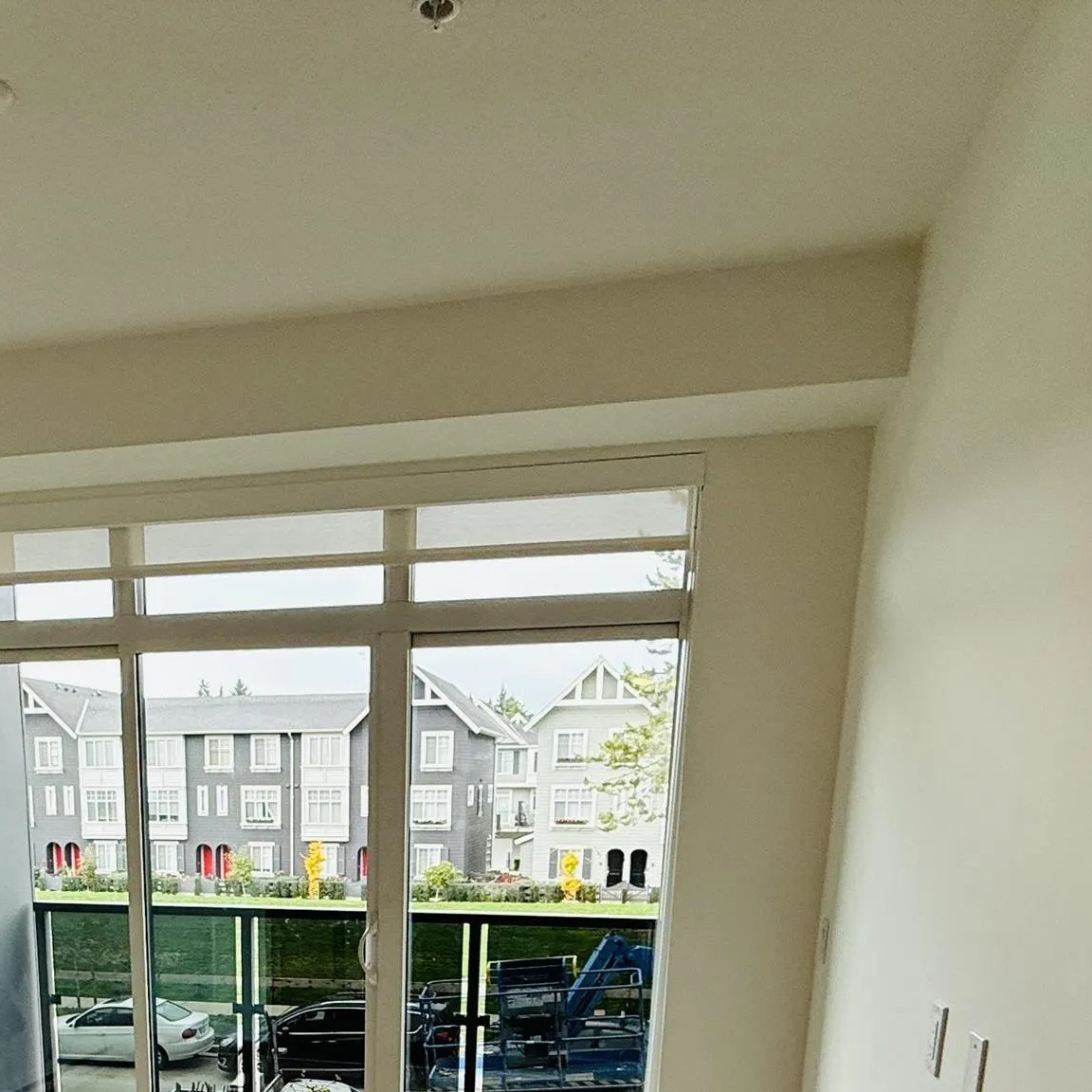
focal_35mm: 33
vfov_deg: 43.1
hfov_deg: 48.4
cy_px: 1082
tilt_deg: -13.9
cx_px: 312
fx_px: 1178
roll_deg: +0.4
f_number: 2.2
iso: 80
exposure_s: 1/120
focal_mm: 2.22
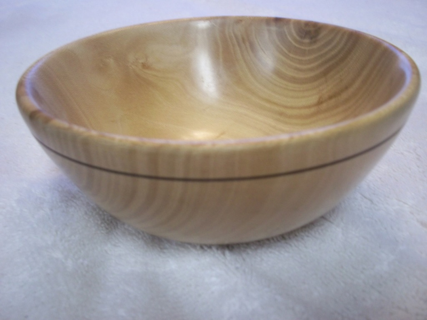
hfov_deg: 51.4
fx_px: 444
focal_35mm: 36
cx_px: 214
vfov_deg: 39.7
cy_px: 160
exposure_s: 1/13
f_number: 3.1
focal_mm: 6.5
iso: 160
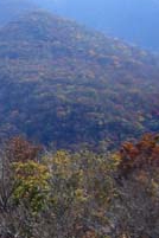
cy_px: 177
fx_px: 715
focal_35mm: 108
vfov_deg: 18.8
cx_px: -148
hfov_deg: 11.5
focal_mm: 6.2
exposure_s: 1/400
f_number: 4.3
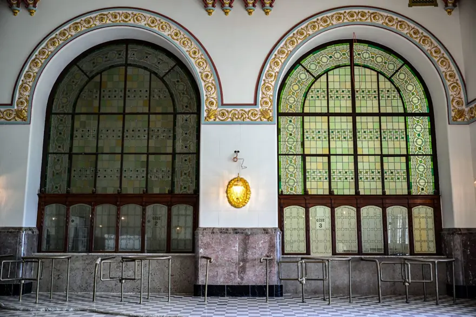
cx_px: 238
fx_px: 463
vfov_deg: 37.8
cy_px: 158
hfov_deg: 54.5
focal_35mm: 35
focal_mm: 35
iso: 1000
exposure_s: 1/160
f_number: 2.8
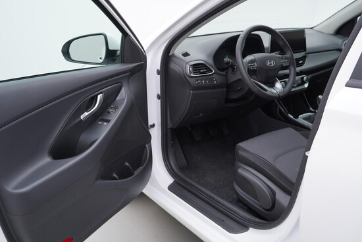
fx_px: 362
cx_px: 181
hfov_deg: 53.1
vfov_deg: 36.9
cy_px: 121
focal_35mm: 36
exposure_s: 1/60
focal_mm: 24
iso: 125
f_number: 3.5
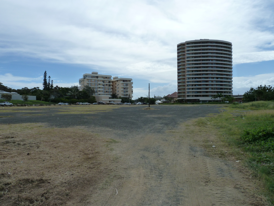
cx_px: 137
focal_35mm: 25
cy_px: 103
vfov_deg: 54.9
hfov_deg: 69.4
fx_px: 198
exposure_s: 1/640
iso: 125
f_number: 5.6
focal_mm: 4.1
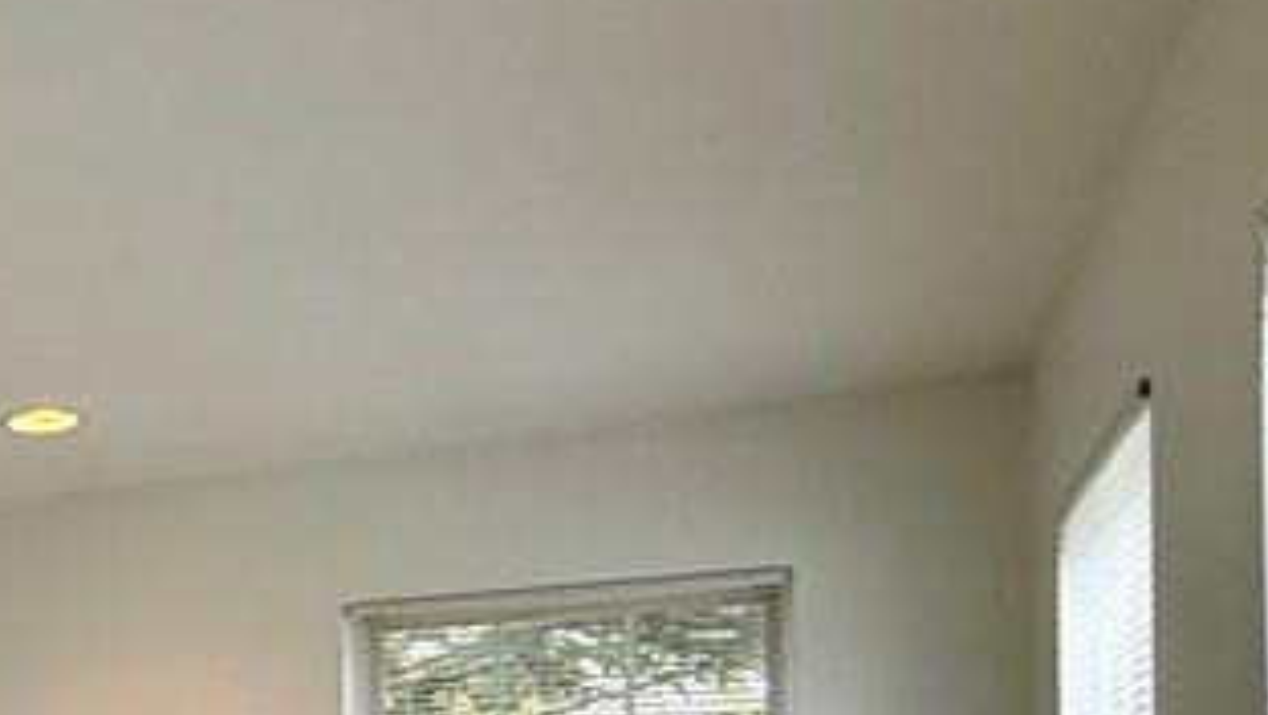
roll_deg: +0.1
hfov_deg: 33.6
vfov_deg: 22.2
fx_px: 1682
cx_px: -248
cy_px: 849
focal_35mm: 50
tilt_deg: +0.7
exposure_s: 1/126
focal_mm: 2.22
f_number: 2.2
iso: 64
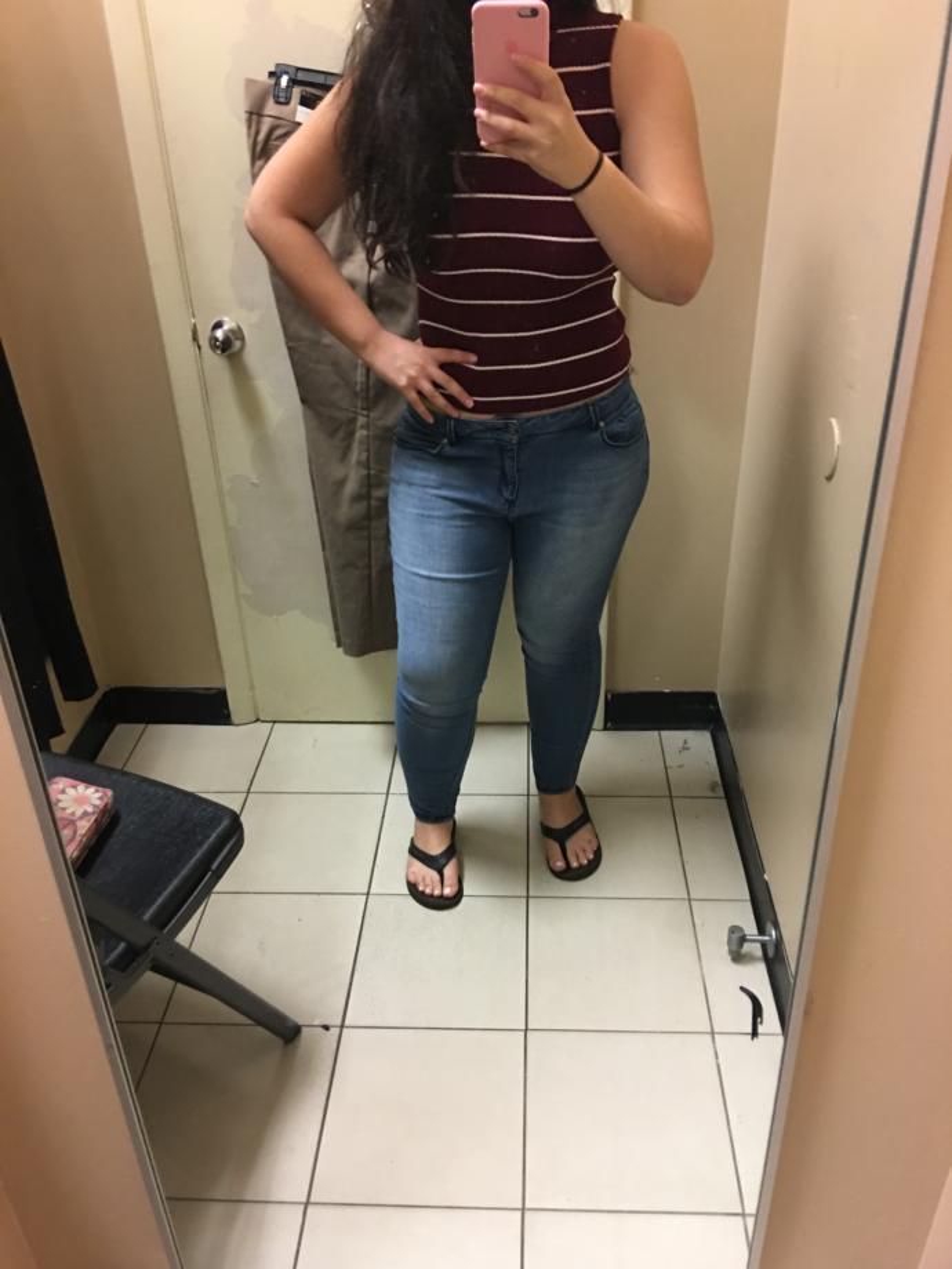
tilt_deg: -28.8
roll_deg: +2.3
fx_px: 1063
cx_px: 476
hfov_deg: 48.2
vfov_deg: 61.7
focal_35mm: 29
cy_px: 634
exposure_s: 1/4
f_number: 2.2
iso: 50
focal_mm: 4.15
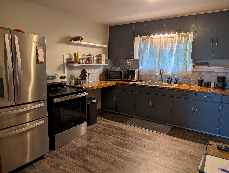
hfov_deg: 71.5
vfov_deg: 56.9
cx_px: 114
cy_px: 86
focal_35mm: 24
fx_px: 159
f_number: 1.68
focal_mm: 6.9
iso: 27
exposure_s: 1/120
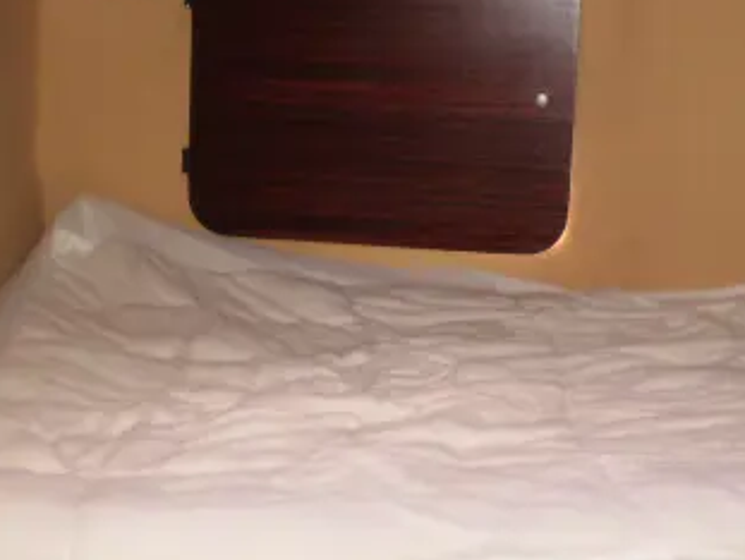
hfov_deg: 26.1
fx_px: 1594
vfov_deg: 19.9
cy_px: 230
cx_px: 525
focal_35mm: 74
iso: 125
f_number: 3.1
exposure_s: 1/30
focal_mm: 6.3
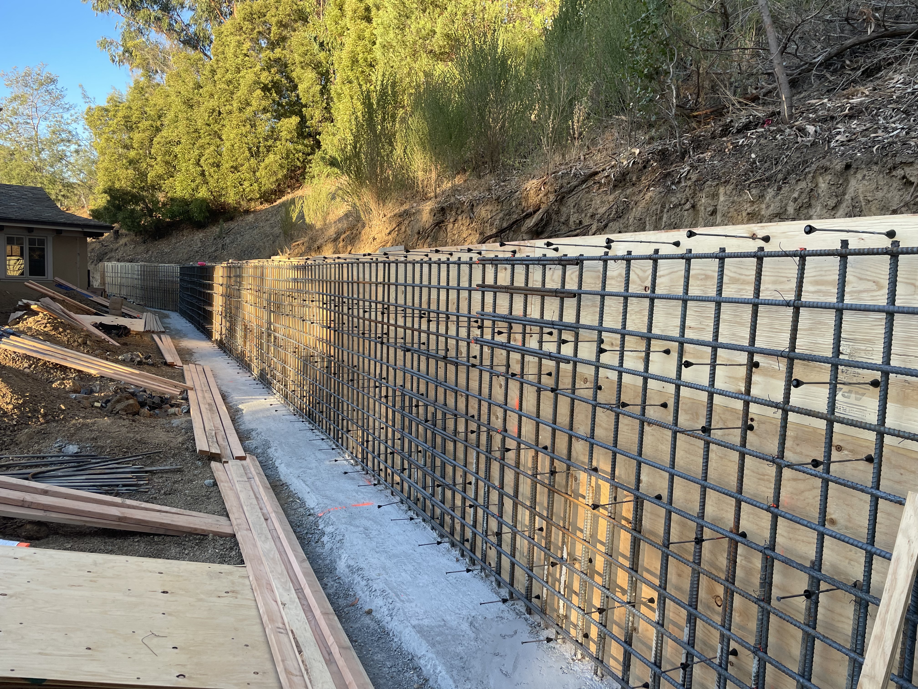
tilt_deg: -6.0
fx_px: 690
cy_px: 344
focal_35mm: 26
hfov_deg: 67.3
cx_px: 459
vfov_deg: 53.1
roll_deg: -1.6
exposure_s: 1/239
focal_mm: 4.2
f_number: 1.6
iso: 32
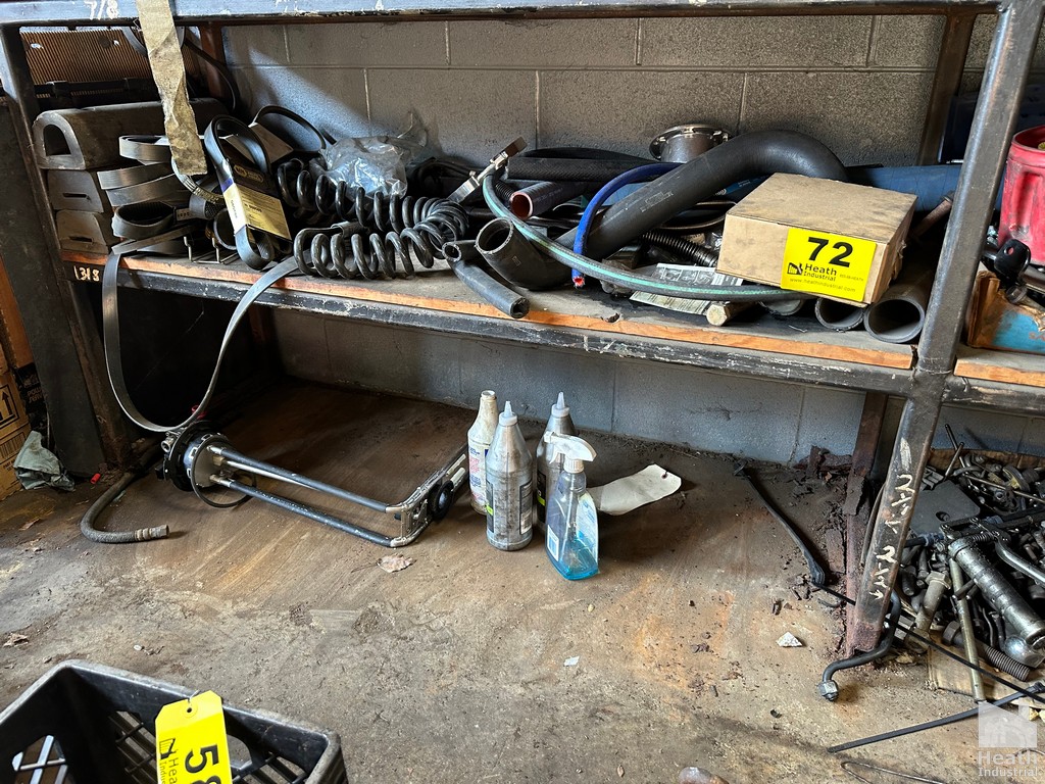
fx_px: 725
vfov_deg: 56.8
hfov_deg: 71.6
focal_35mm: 24
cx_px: 522
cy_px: 392
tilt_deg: -25.0
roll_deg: -0.1
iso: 320
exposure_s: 1/60
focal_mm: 6.86
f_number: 1.78
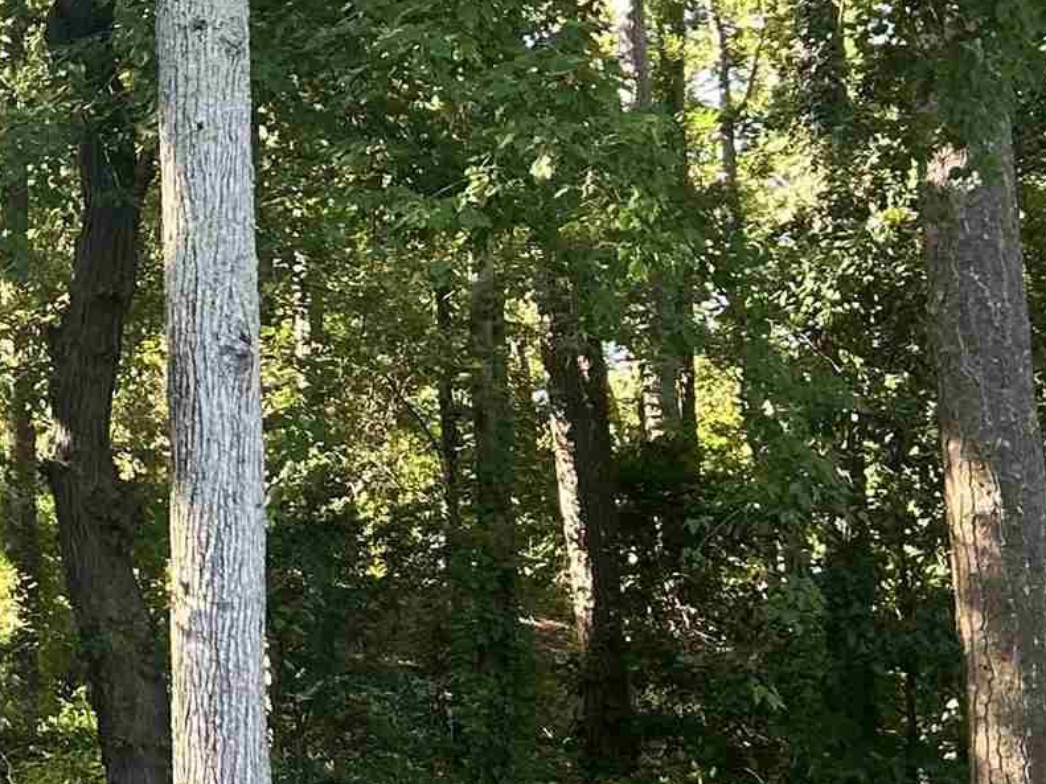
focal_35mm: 101
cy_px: 419
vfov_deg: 14.6
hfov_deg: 18.2
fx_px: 3051
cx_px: -290
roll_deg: +1.2
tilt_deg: +6.6
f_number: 1.5
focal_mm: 5.7
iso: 64
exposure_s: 1/121
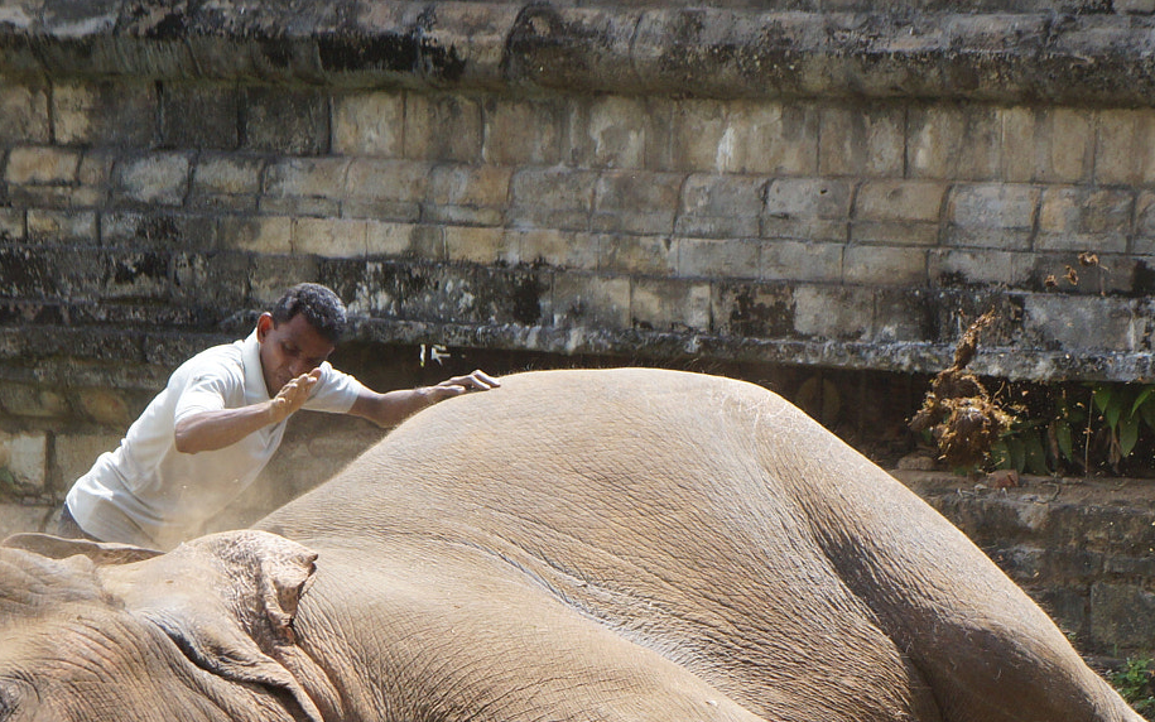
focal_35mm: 147
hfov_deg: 14.2
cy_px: 565
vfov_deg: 8.9
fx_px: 4624
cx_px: 761
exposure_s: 1/2000
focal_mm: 55
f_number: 5.6
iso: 800
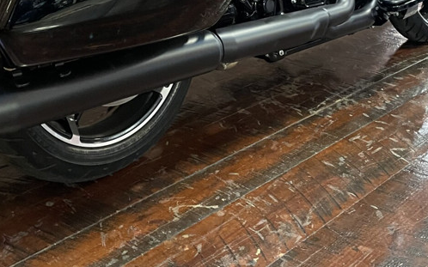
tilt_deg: -9.1
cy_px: -64
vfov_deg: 20.4
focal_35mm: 59
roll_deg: -5.6
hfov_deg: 34.5
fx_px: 688
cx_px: 193
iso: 400
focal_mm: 4.2
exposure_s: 1/60
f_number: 1.6
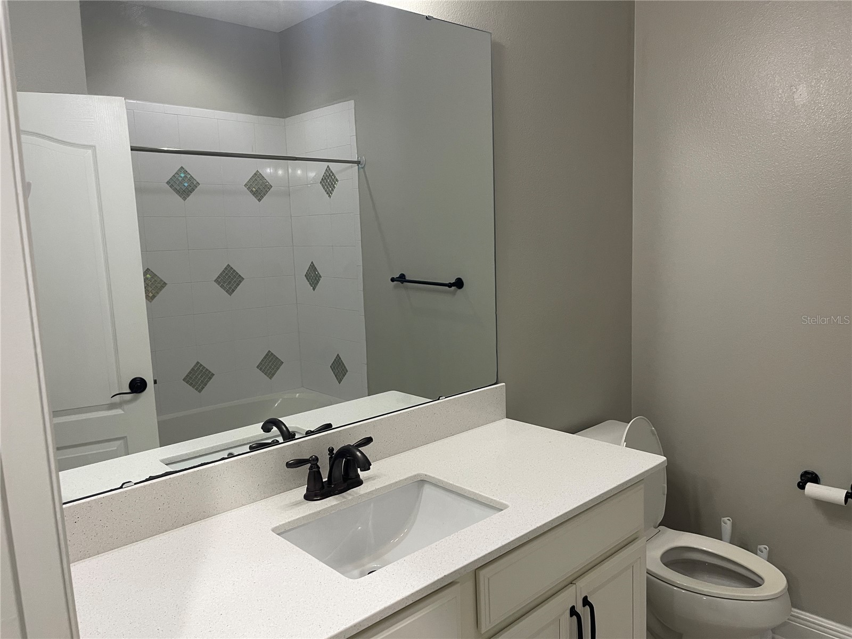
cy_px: 320
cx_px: 426
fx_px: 615
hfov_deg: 69.4
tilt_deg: -9.3
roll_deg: +2.8
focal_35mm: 25
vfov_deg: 54.9
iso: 160
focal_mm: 5.1
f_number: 1.6
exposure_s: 1/60
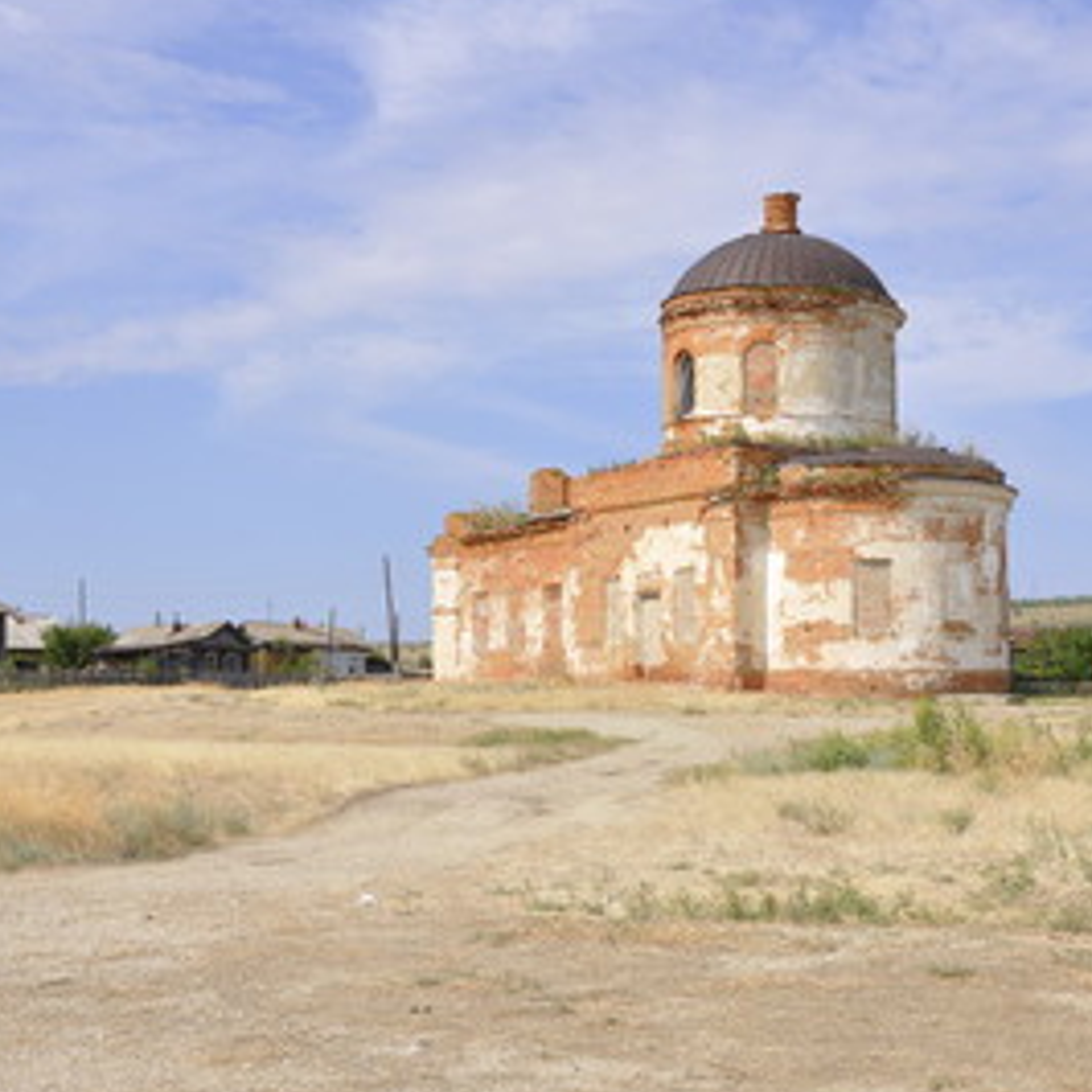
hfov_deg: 28.4
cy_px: 554
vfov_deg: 28.7
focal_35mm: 60
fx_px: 2134
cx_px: 780
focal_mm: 25
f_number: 10
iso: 200
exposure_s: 1/400
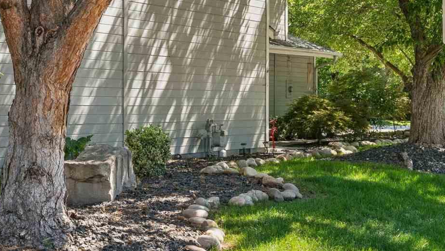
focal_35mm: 62
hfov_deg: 31.6
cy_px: 106
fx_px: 729
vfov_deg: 19.5
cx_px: 9
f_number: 13
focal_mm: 17.8
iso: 400
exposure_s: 1/40
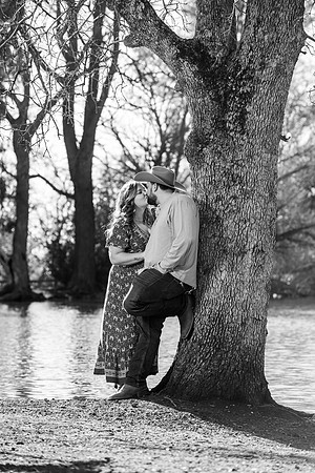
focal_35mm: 200
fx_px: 2625
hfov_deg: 6.9
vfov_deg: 10.3
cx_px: 158
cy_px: 236
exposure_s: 1/250
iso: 160
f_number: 5.6
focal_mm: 200
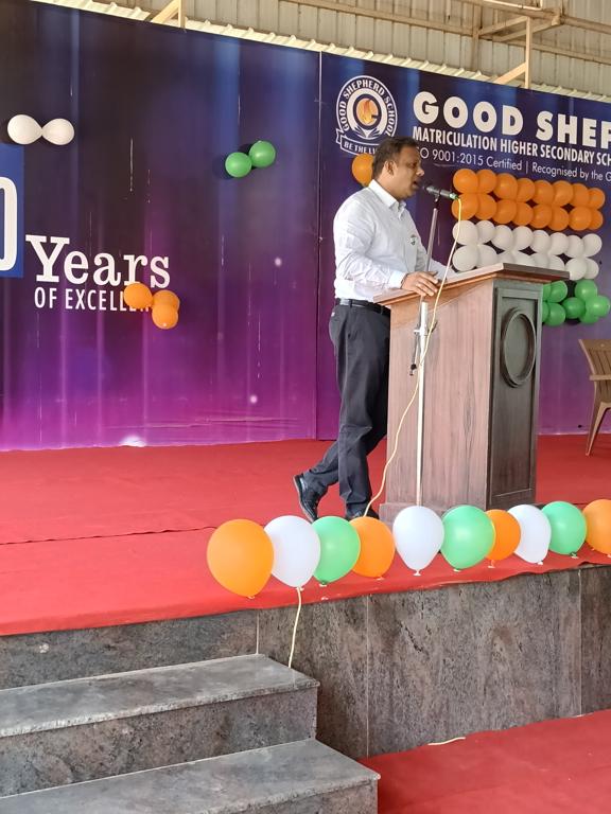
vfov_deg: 38.9
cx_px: 306
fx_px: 1153
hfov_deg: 29.7
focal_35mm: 49
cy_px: 407
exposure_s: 1/100
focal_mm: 3.98
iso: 400
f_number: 1.8
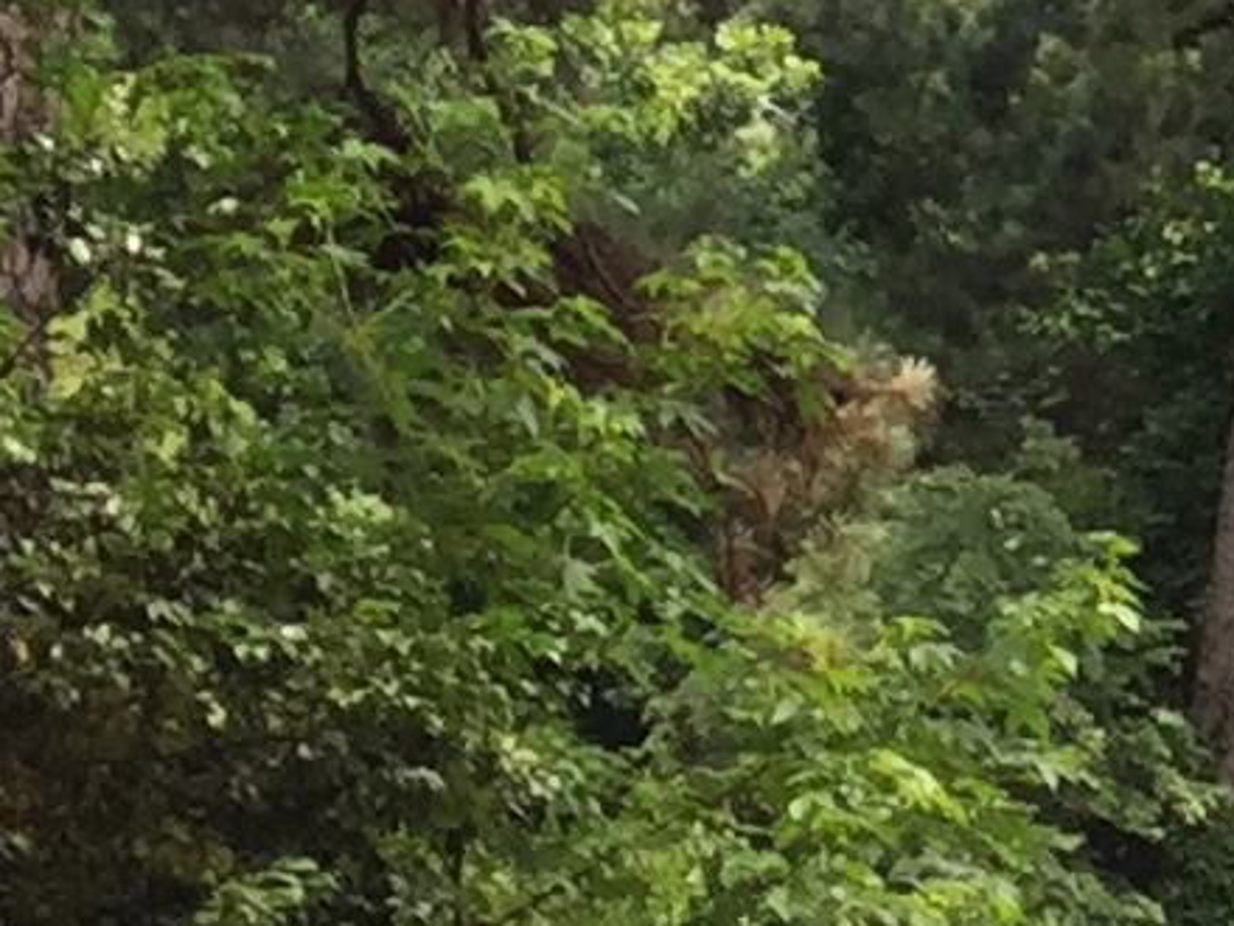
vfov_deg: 6.8
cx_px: 3719
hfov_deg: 7.9
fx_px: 7664
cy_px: 1277
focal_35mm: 215
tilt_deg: -1.0
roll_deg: -2.3
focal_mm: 4.15
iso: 32
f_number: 2.2
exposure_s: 1/353
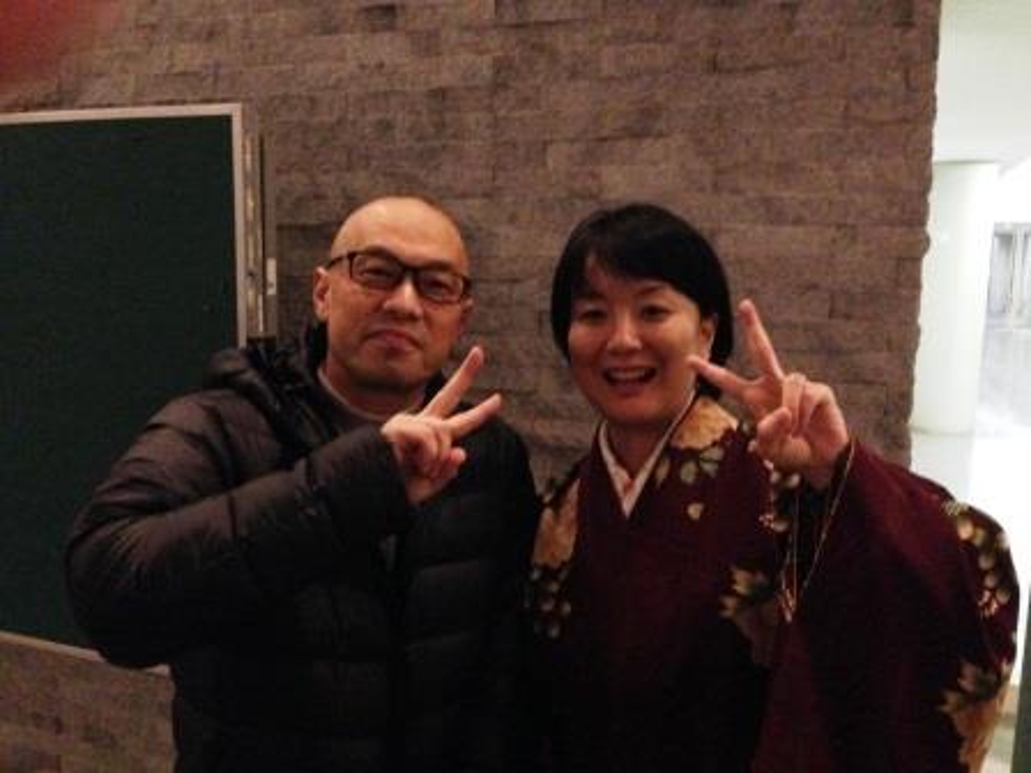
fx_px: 983
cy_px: 386
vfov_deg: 42.9
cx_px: 516
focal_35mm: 33
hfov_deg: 55.4
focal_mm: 4.12
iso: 800
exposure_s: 1/15
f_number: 2.4
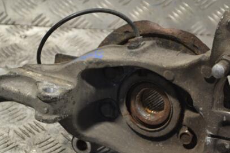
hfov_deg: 16.8
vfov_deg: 11.2
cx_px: 129
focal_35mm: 122
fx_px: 777
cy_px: 97
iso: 320
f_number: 5.6
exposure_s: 1/30
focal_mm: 55
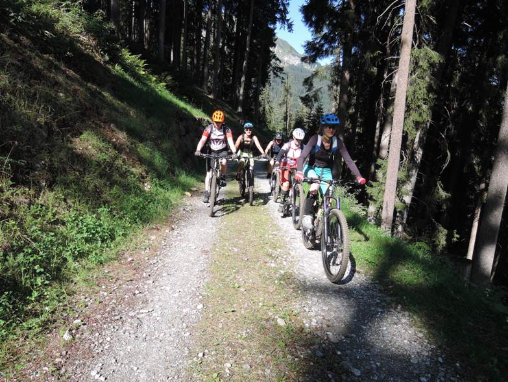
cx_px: 254
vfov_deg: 56.9
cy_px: 191
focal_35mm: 24
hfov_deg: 71.6
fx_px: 352
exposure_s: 1/640
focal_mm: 5.1
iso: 80
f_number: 2.2
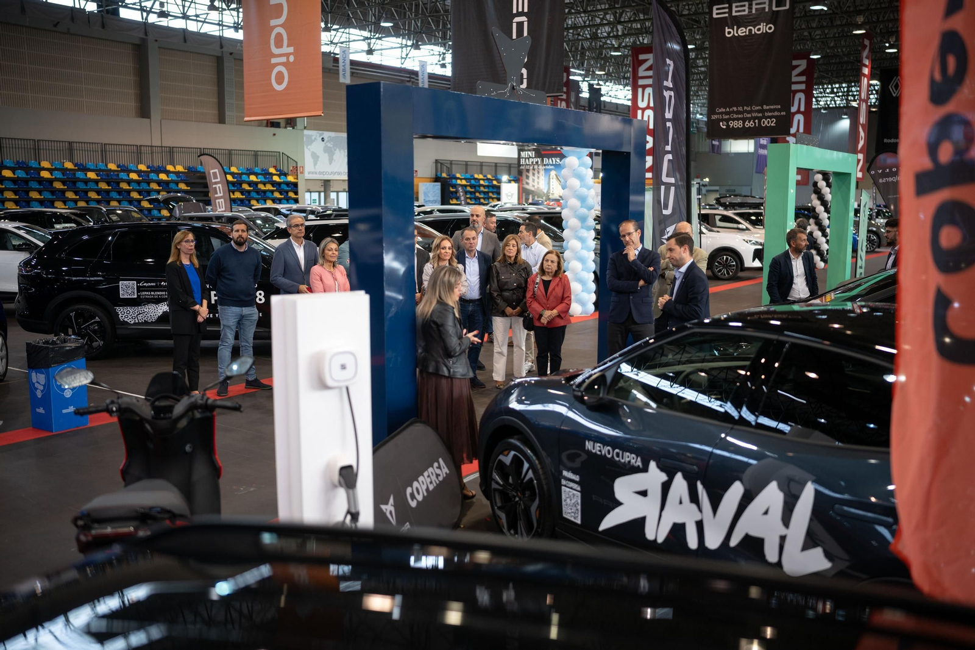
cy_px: 325
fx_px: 948
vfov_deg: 37.8
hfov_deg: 54.4
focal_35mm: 35
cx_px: 488
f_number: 1.4
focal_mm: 35
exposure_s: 1/250
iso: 320
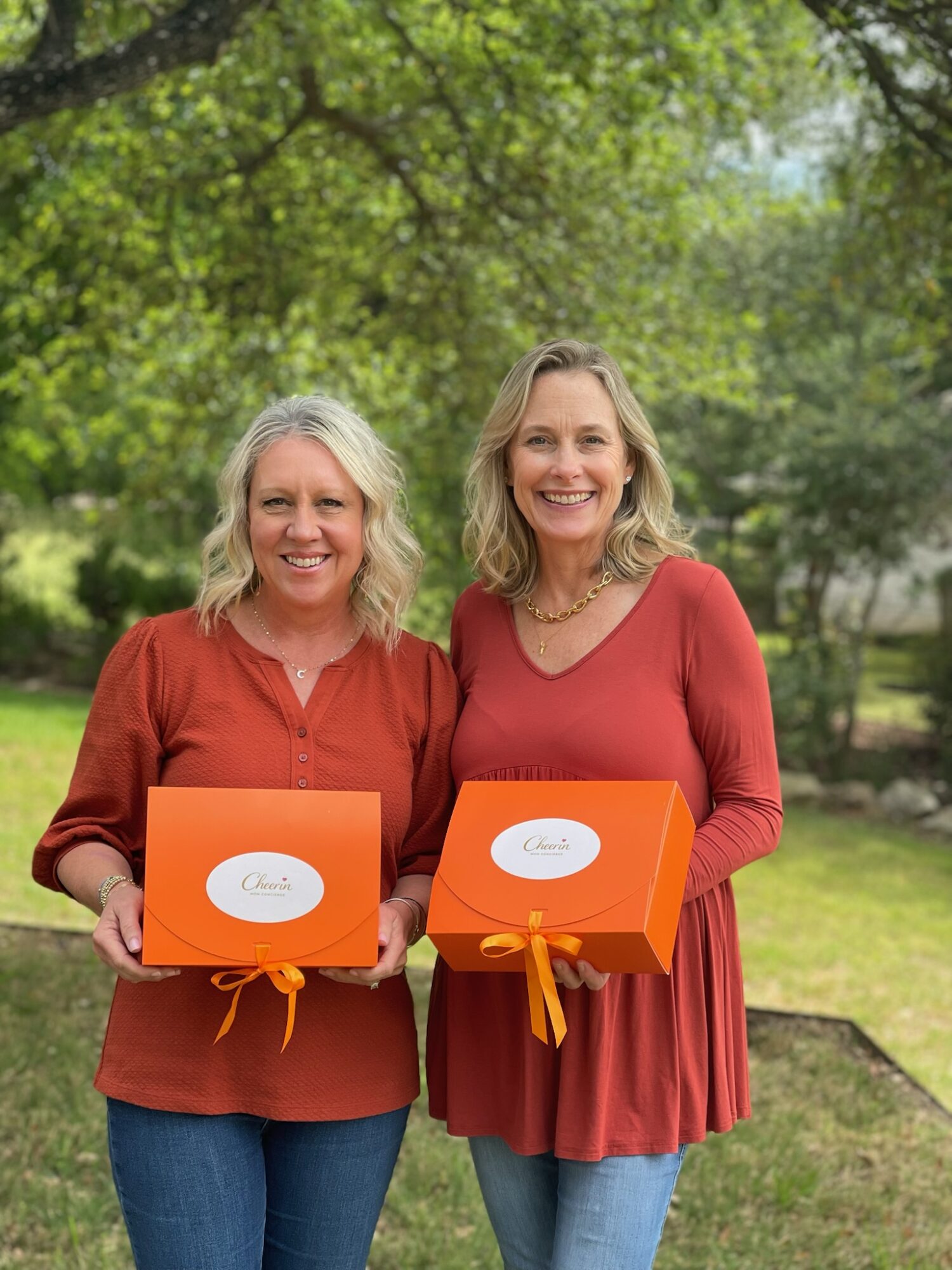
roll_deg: +1.1
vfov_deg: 30.3
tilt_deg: -4.1
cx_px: 476
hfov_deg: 22.9
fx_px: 2347
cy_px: 635
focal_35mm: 64
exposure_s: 1/311
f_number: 2.2
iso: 25
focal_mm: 7.5
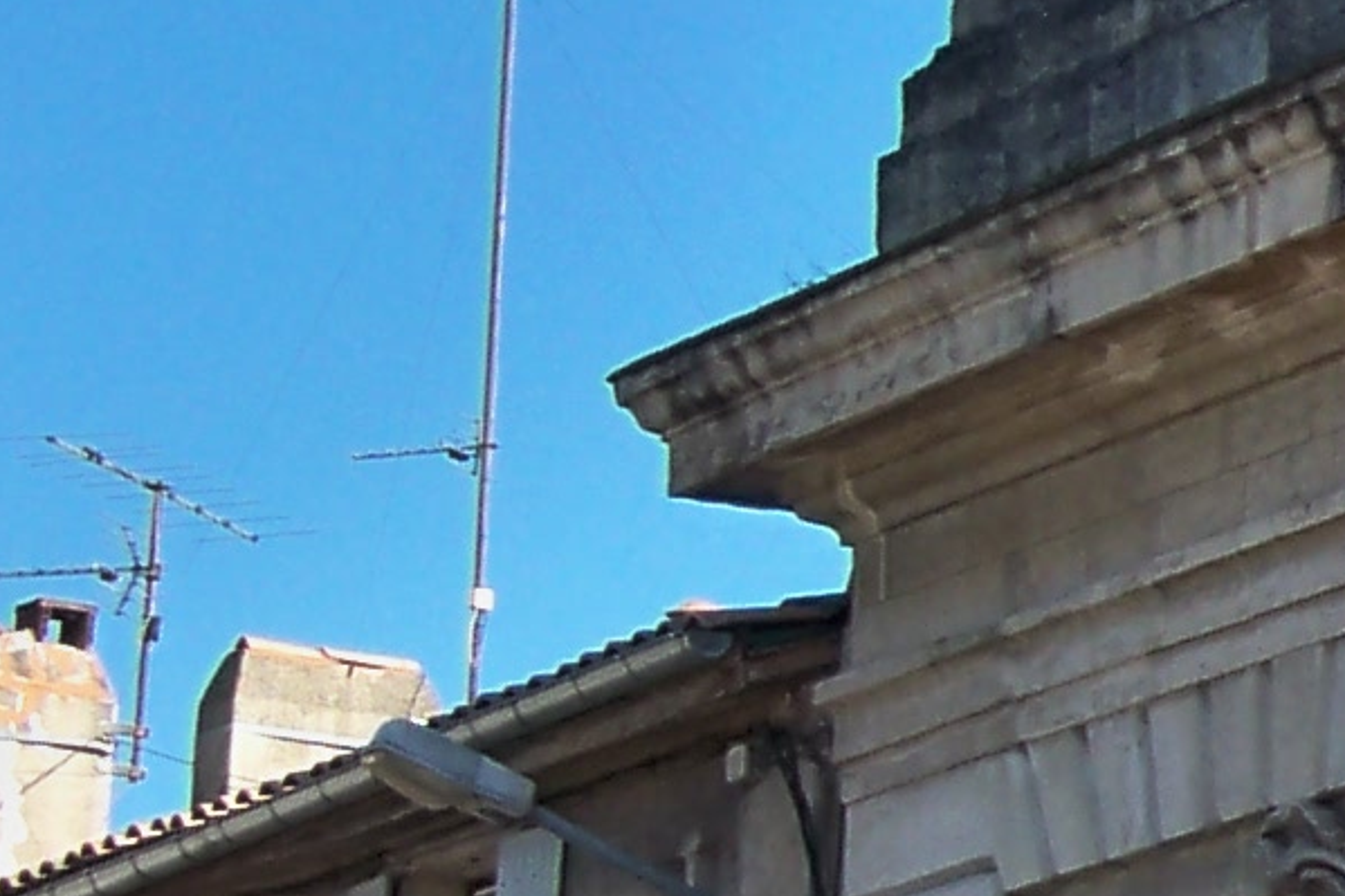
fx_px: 9076
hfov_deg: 7.7
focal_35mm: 243
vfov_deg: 5.6
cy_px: 687
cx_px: 3602
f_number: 3.5
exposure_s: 1/320
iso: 80
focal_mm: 6.2
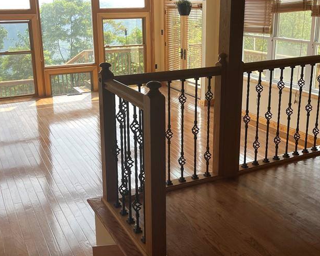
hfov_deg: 43.8
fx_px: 398
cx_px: 167
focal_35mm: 42
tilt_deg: -14.1
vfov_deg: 35.6
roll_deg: +0.2
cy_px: 104
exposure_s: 1/602
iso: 32
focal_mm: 5.1
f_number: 1.6
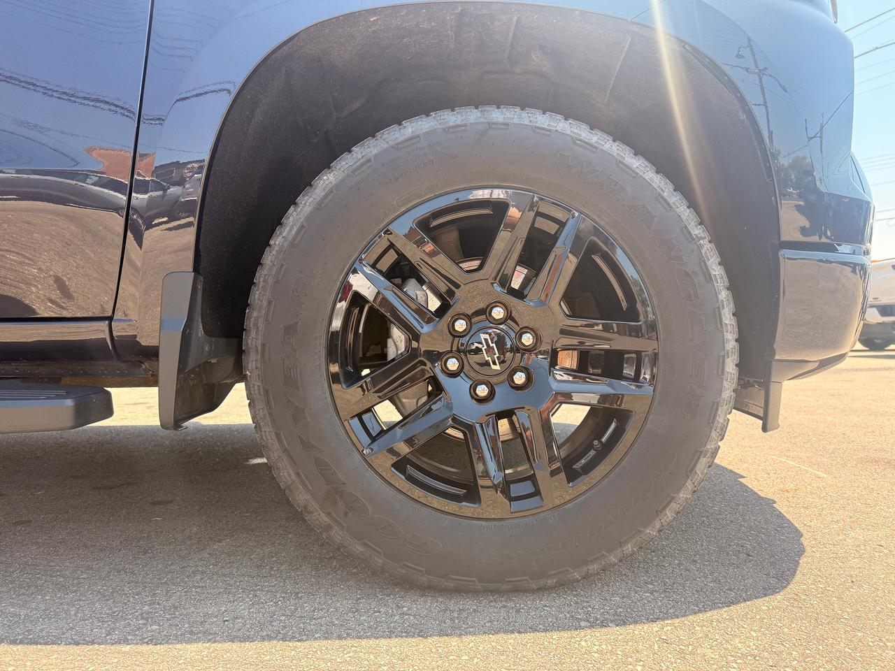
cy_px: 336
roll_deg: +2.0
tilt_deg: -0.9
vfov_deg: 56.8
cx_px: 448
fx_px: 621
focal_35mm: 24
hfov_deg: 71.6
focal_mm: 6.76
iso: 100
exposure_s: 1/598
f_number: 1.78
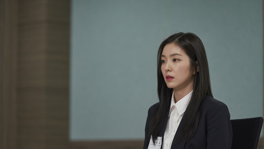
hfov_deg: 14.5
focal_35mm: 148
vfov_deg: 8.2
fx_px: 1036
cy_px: 82
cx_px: 134
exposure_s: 1/160
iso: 500
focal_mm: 136
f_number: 3.2
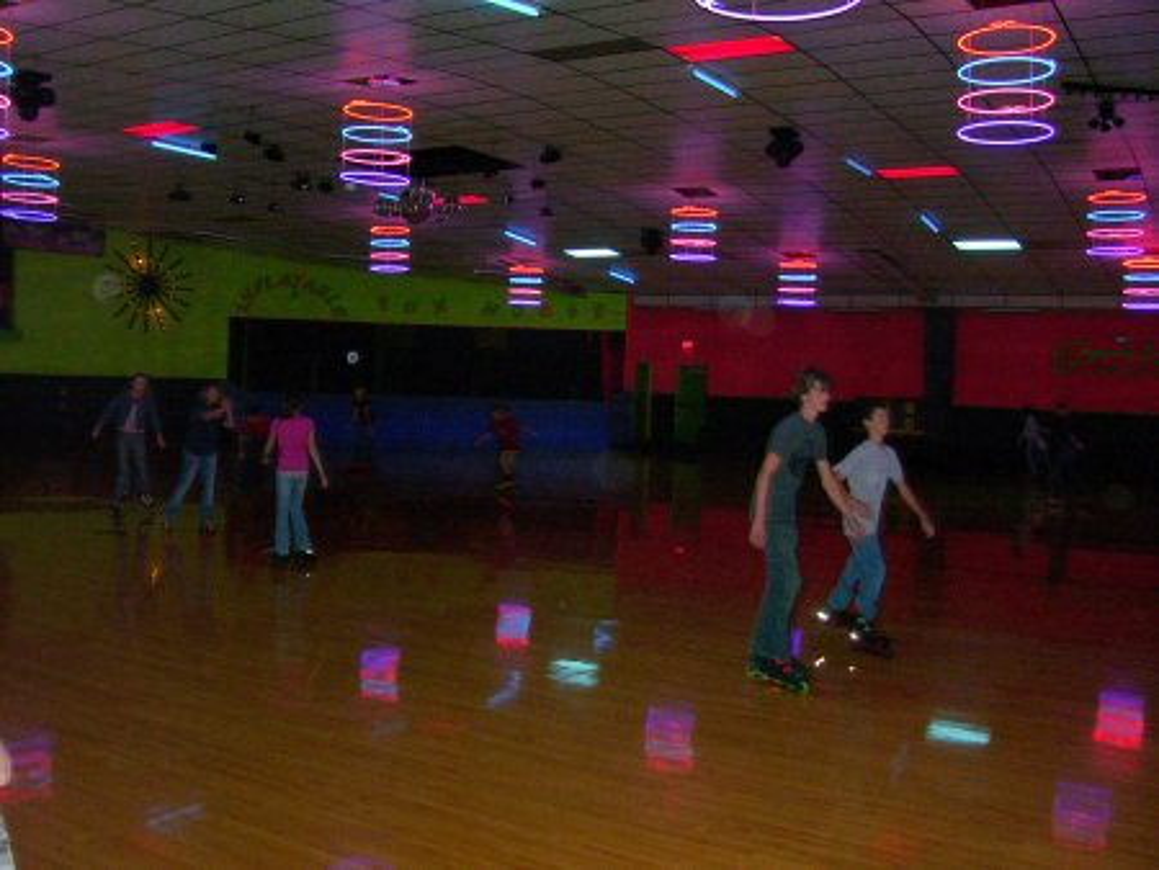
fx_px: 1139
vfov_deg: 41.8
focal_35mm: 34
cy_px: 435
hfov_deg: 53.9
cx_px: 580
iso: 125
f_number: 2.7
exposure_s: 1/60
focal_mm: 5.6
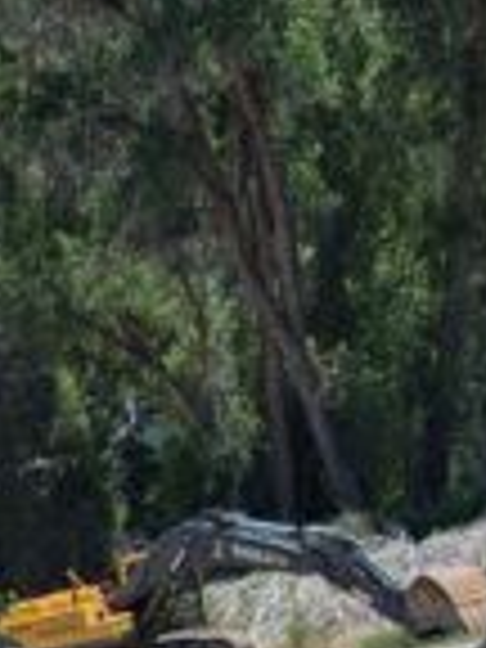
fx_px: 3201
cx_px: -214
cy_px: 1719
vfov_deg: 9.7
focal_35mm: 171
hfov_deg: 8.5
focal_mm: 6.9
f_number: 1.68
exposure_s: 1/1026
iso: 21
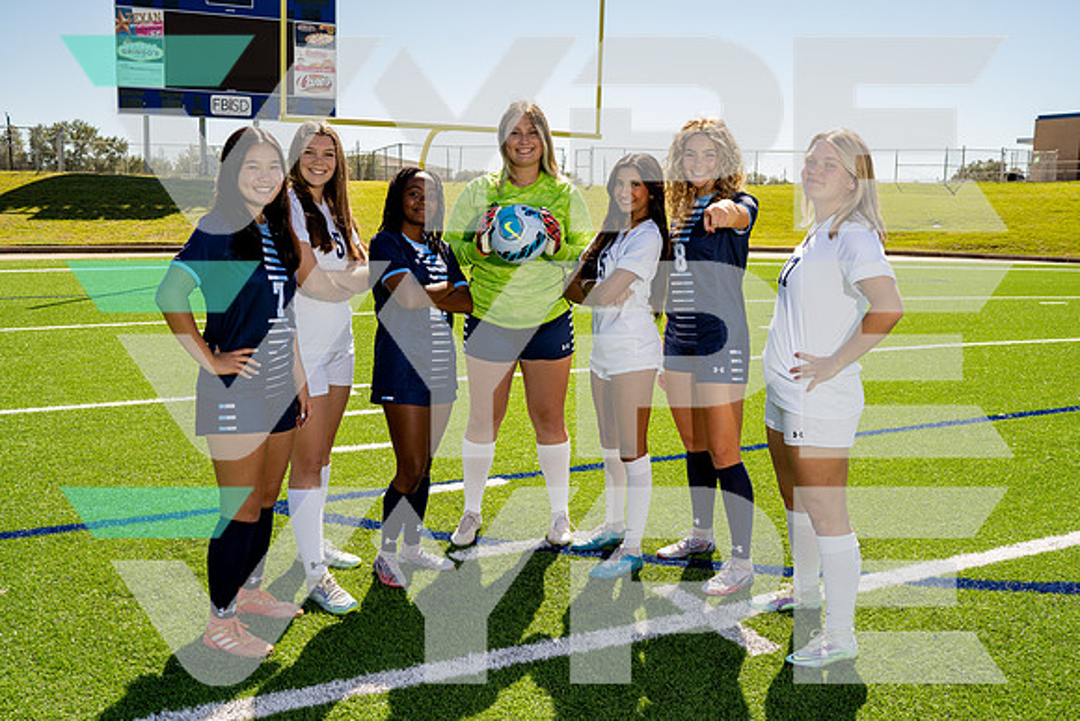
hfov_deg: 54.4
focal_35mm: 35
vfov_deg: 37.9
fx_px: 1050
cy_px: 360
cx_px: 540
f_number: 6.3
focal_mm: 35
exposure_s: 1/200
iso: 80
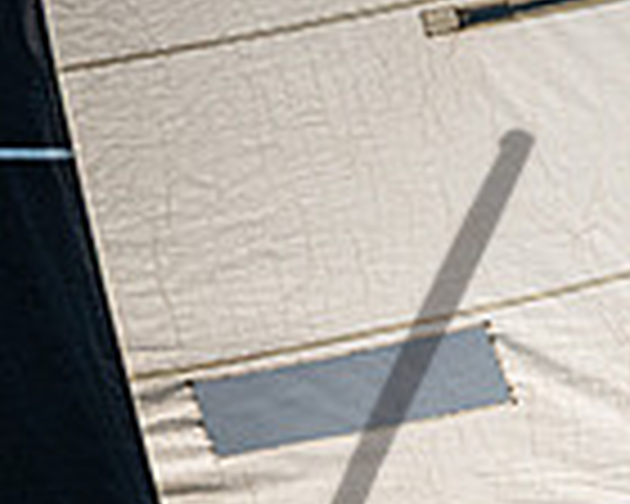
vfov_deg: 0.9
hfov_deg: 1.2
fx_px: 30747
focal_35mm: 1649
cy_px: 682
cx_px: 636
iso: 500
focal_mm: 400
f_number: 8
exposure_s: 1/2500
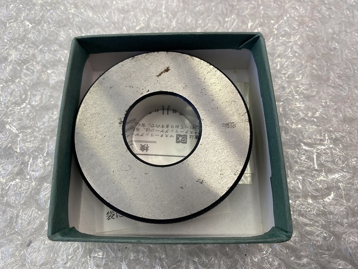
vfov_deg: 54.9
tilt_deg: -72.0
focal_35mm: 25
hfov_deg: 69.4
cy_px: 134
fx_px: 259
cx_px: 179
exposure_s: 1/122
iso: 80
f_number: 1.8
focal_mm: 4.25
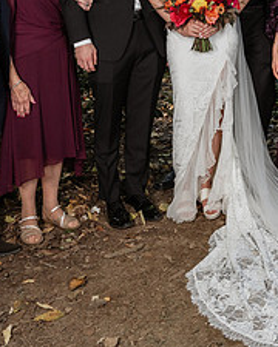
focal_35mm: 58
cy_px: 62
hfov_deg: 26.0
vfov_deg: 31.5
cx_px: 202
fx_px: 597
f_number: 9
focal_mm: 24
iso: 1000
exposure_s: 1/100
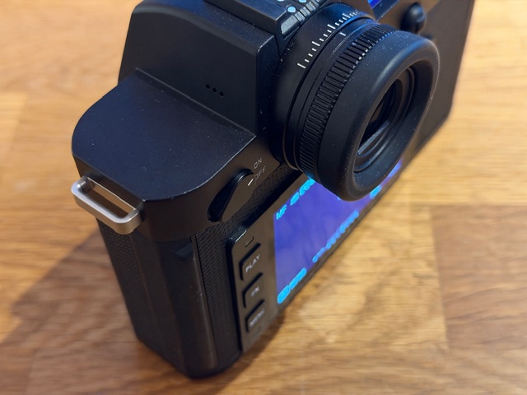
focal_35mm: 48
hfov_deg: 39.7
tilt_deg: -51.8
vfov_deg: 30.3
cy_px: 198
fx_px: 731
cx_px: 264
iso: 800
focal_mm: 6.76
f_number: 1.78
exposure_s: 1/23
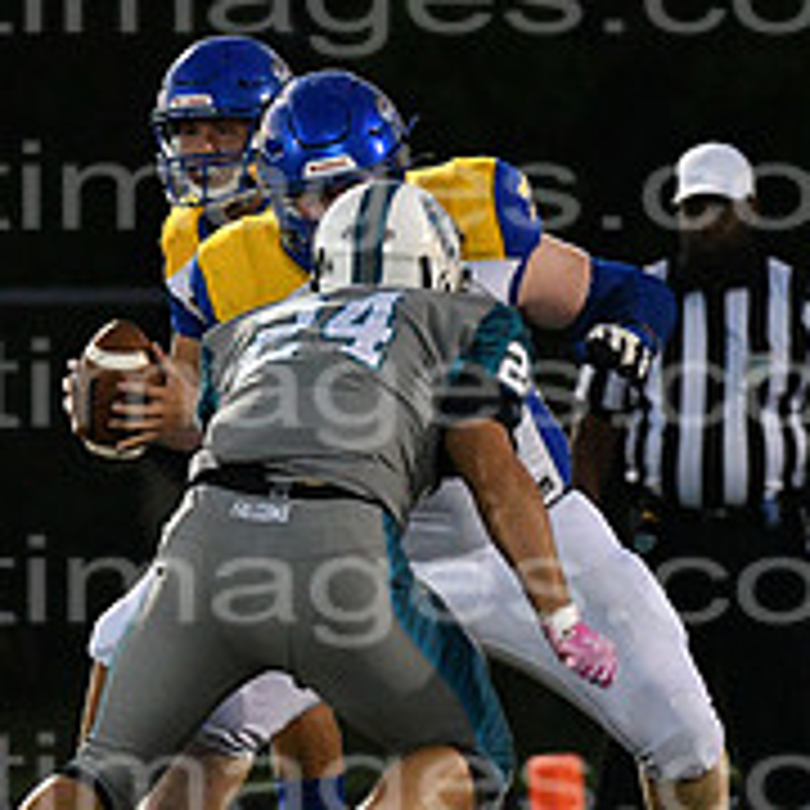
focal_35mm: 1232
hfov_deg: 1.4
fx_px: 32615
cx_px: -40
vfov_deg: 1.4
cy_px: 493
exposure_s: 1/1000
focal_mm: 300
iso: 6400
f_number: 5
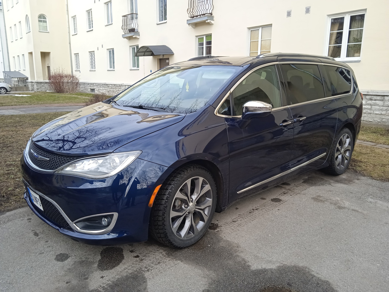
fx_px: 315
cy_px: 146
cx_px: 194
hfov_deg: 63.4
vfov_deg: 49.7
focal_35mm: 28
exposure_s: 1/120
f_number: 2.2
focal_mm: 3.43
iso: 100
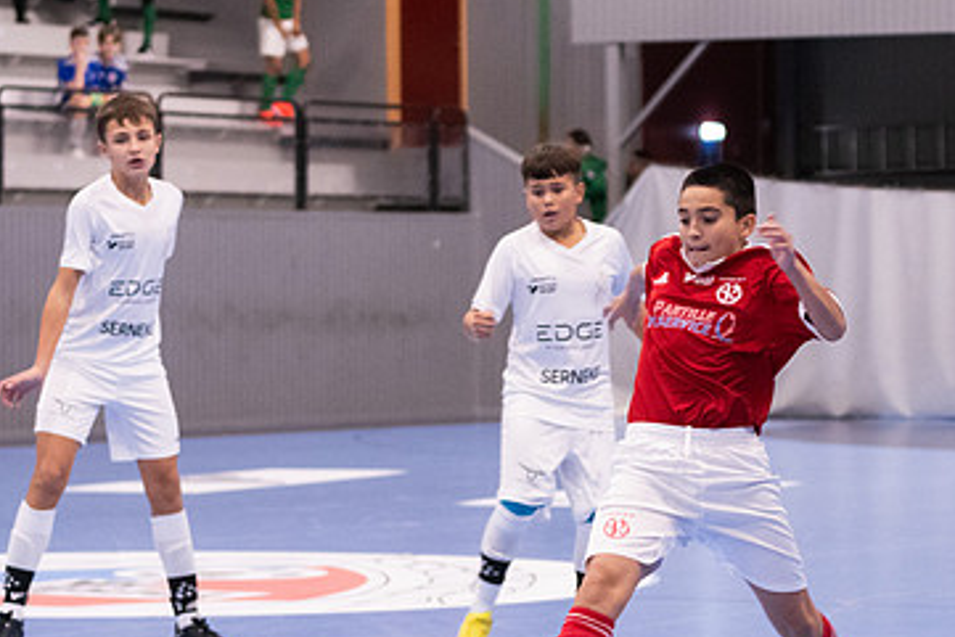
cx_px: 735
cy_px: 448
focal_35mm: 188
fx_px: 4989
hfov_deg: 10.9
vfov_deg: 7.3
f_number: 3.2
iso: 4500
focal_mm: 78
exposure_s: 1/400
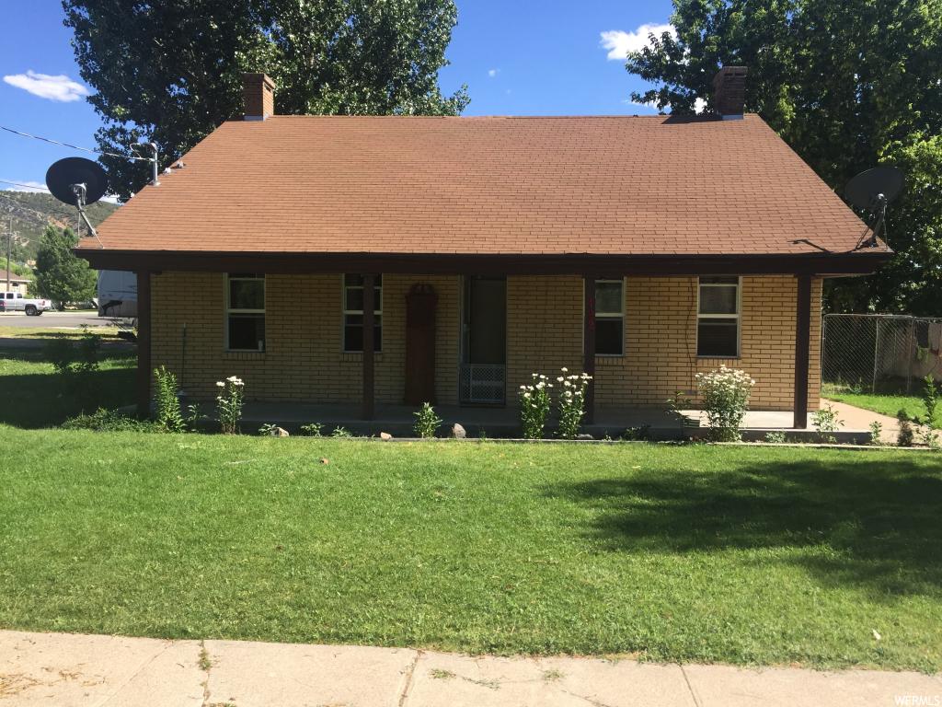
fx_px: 789
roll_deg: -1.3
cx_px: 471
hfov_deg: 61.7
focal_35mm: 29
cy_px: 354
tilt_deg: -3.6
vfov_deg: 48.2
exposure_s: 1/1014
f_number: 2.2
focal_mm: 4.15
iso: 32
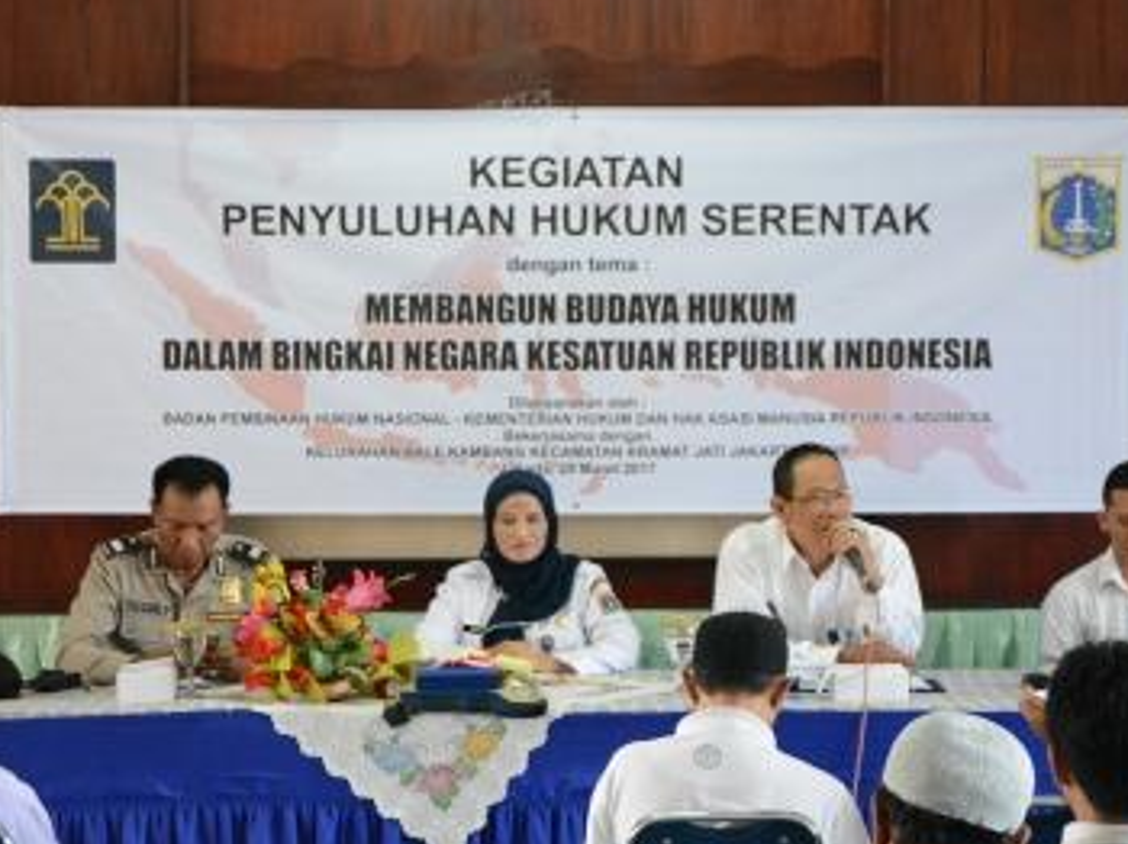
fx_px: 3309
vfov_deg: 14.5
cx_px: 503
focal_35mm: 102
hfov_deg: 19.3
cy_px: 427
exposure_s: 1/50
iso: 3200
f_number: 6.3
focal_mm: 55
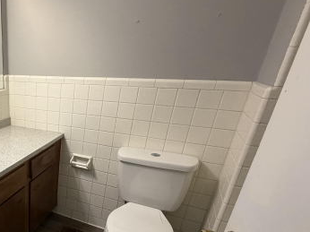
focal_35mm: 27
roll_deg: +1.1
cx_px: 21
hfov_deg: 55.1
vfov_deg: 50.0
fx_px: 242
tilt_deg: -23.2
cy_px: 162
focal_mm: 2.22
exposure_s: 1/60
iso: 320
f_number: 2.2
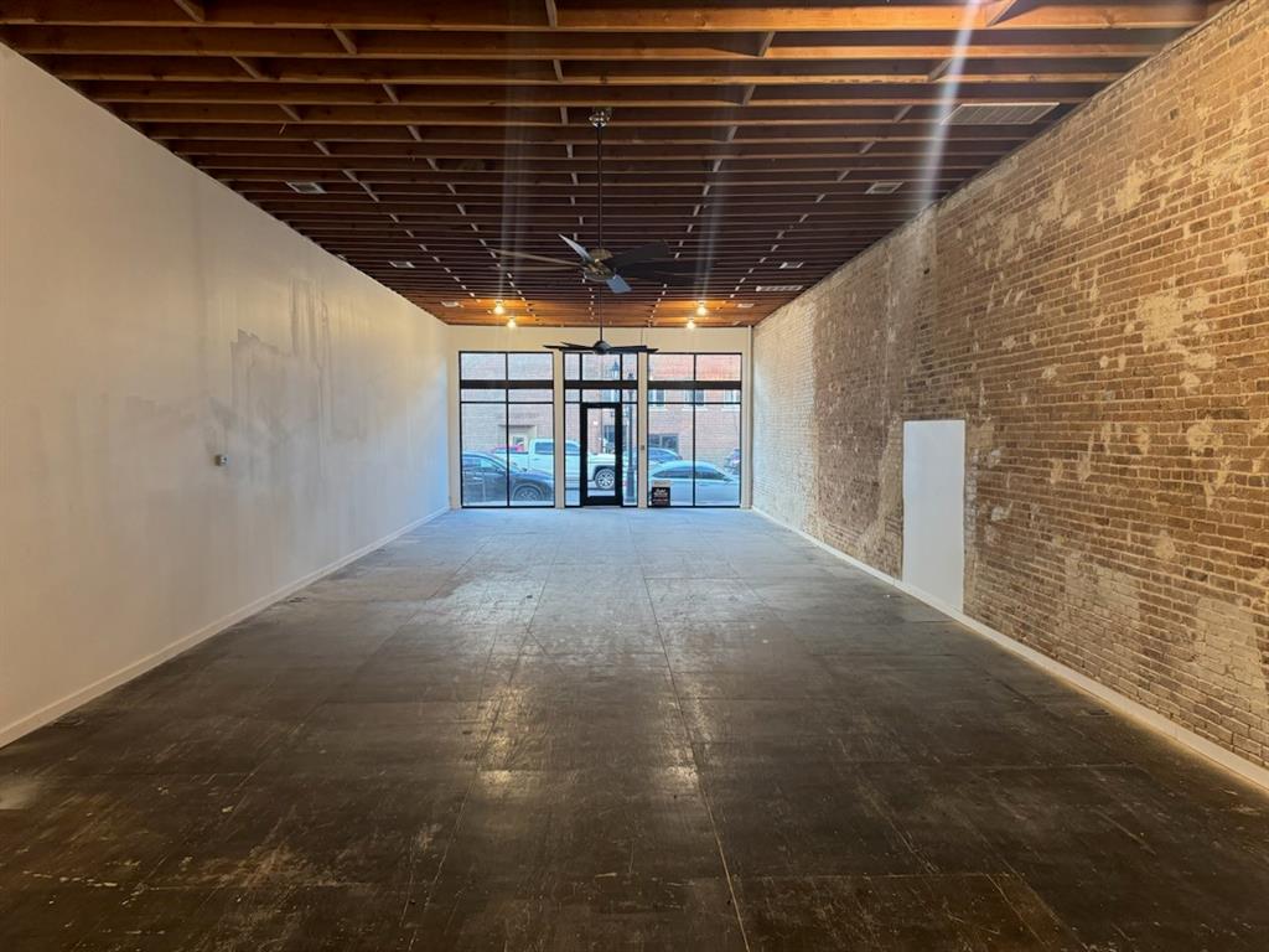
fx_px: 880
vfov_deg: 56.8
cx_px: 634
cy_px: 476
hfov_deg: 71.6
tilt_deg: -3.0
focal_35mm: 24
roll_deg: -0.8
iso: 400
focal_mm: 6.76
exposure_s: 1/60
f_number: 1.78
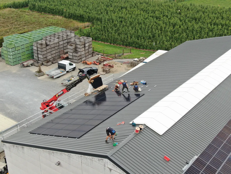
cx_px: 116
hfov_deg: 39.7
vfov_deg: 30.3
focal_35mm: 48
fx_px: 320
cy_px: 87
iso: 100
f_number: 3.8
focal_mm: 8.6
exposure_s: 1/120
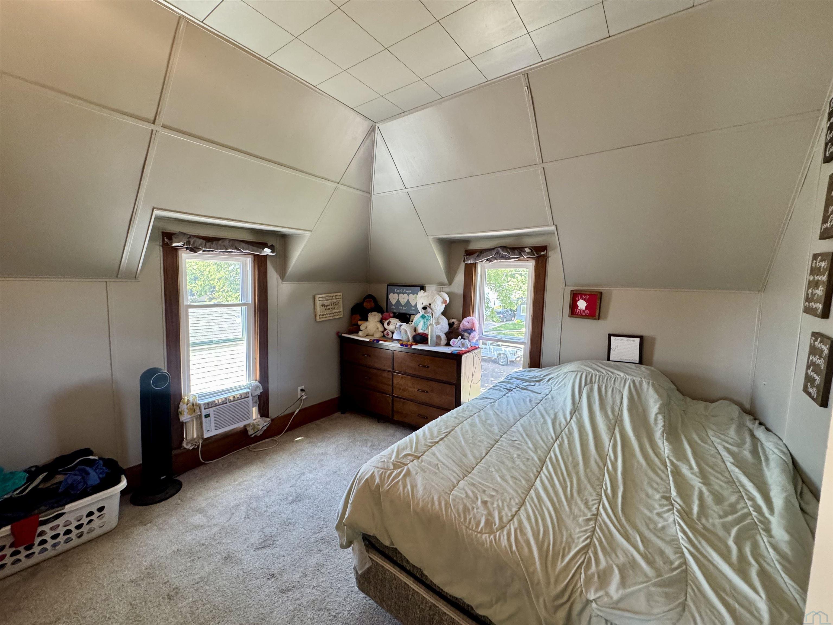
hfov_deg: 102.1
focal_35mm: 14
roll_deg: -0.7
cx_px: 416
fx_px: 337
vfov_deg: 85.7
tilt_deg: -5.4
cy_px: 312
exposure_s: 1/120
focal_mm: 2.22
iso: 320
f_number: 2.2
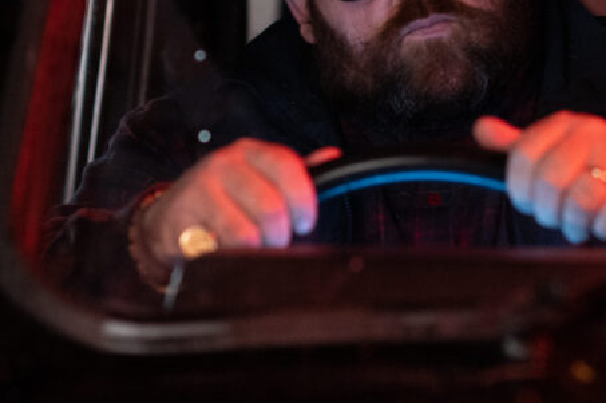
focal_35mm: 175
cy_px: 108
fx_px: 2943
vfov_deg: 7.8
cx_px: 462
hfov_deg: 11.7
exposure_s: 1/125
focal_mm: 85
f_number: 2
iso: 6400
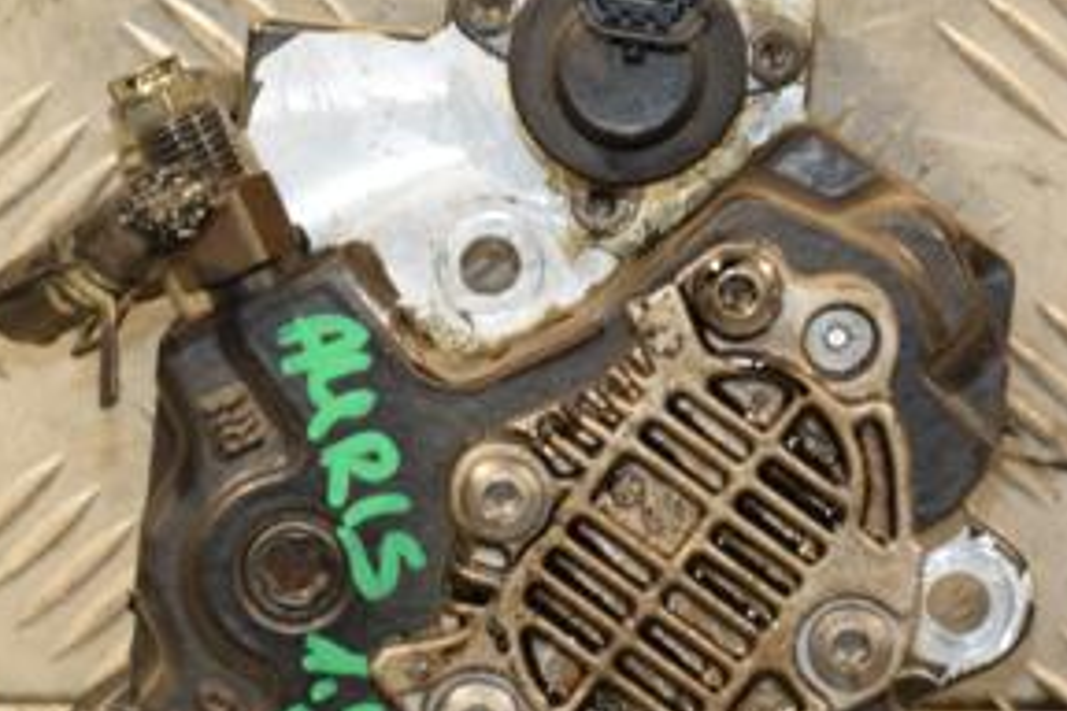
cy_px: 467
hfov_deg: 7.2
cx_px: 411
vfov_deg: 4.8
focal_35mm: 288
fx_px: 8535
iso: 800
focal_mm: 92
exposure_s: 1/100
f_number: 5.6
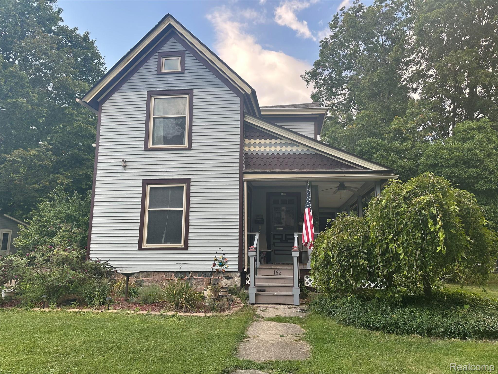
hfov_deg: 71.6
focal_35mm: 24
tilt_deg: +10.0
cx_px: 249
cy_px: 187
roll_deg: -0.1
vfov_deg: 56.8
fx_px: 345
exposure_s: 1/516
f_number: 1.78
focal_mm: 6.86
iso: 80
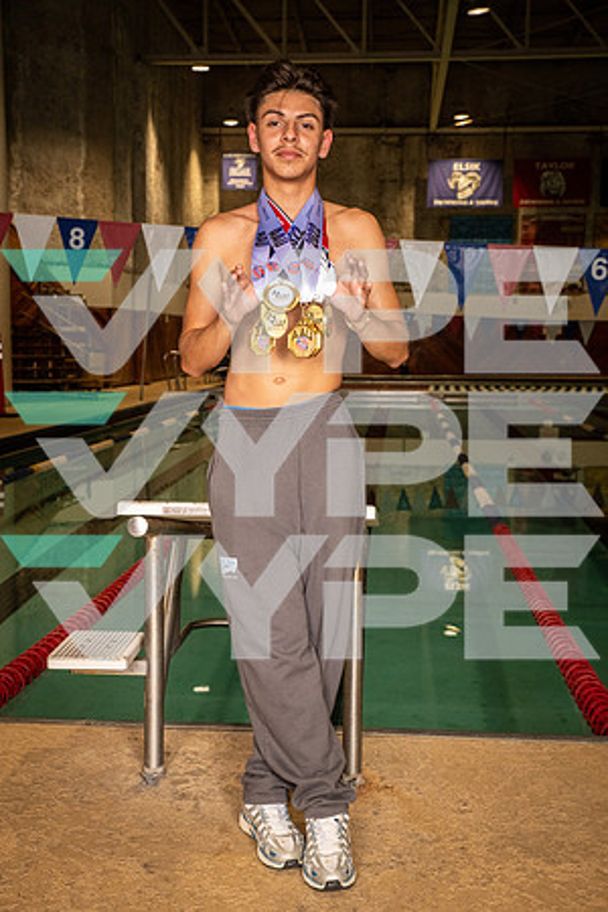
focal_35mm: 48
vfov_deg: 41.1
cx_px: 304
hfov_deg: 28.1
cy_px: 456
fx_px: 1216
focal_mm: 48
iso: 1000
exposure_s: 1/400
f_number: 6.3
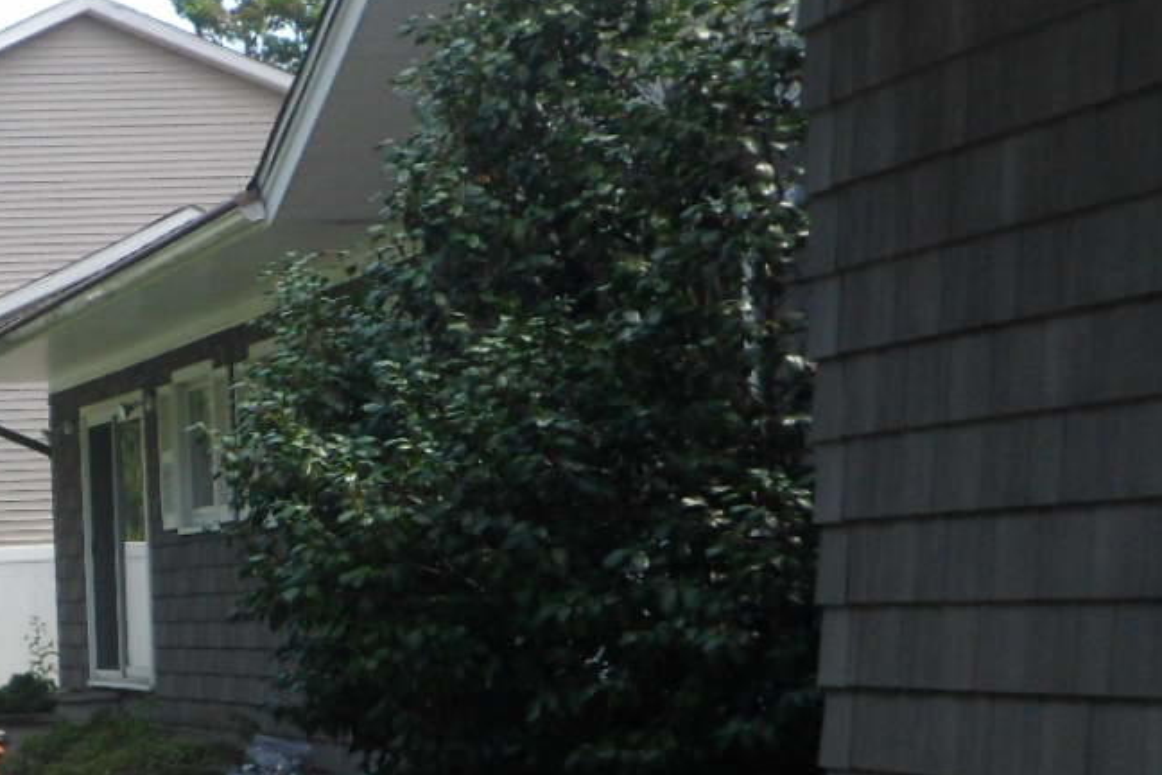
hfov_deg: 21.6
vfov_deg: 15.6
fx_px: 2776
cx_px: -296
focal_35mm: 86
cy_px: 793
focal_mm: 4.9
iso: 80
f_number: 3.3
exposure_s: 1/250
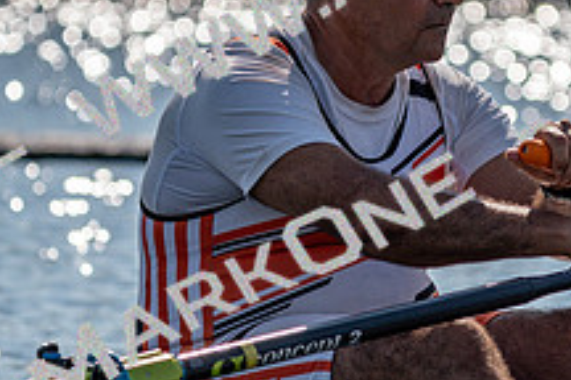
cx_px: 397
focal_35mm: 536
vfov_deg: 2.6
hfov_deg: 3.8
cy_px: 144
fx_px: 8501
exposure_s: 1/1600
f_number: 5.6
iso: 100
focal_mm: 200
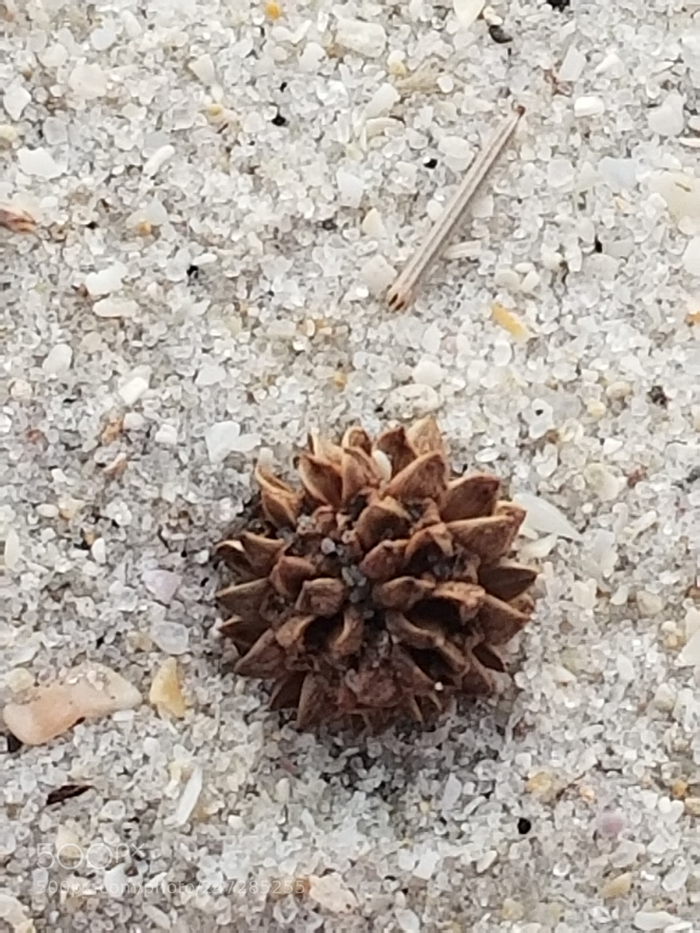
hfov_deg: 53.1
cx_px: 350
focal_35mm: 26
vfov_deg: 67.3
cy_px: 466
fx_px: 701
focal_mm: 4.25
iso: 50
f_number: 1.7
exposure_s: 1/120
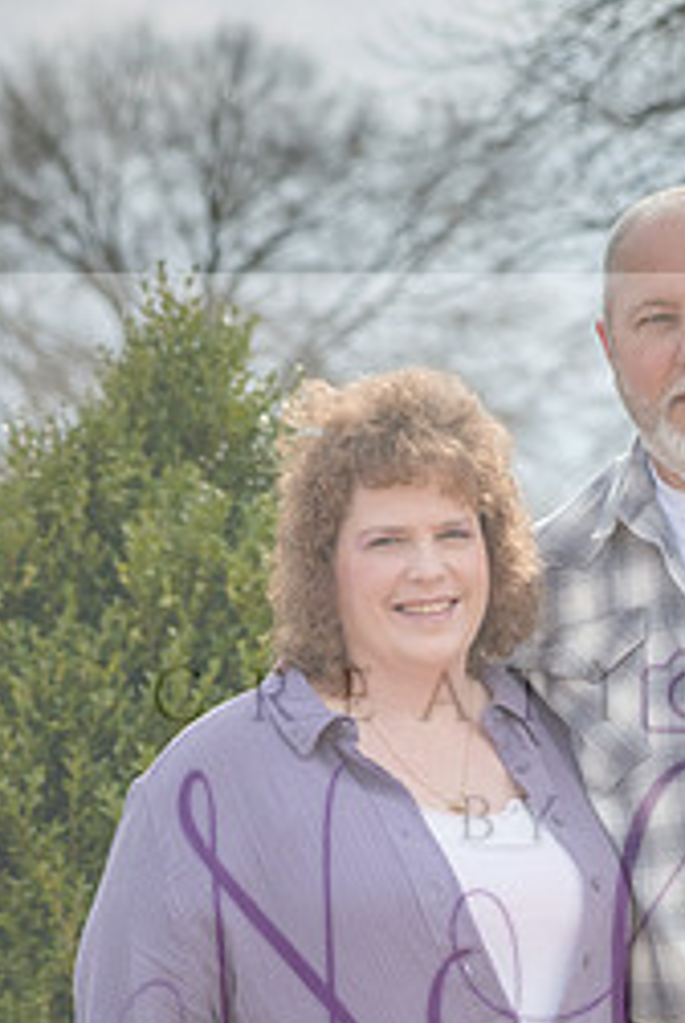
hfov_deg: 7.3
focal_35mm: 188
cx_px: 550
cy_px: 884
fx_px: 5351
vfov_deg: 10.9
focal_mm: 105
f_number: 8
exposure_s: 1/500
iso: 400
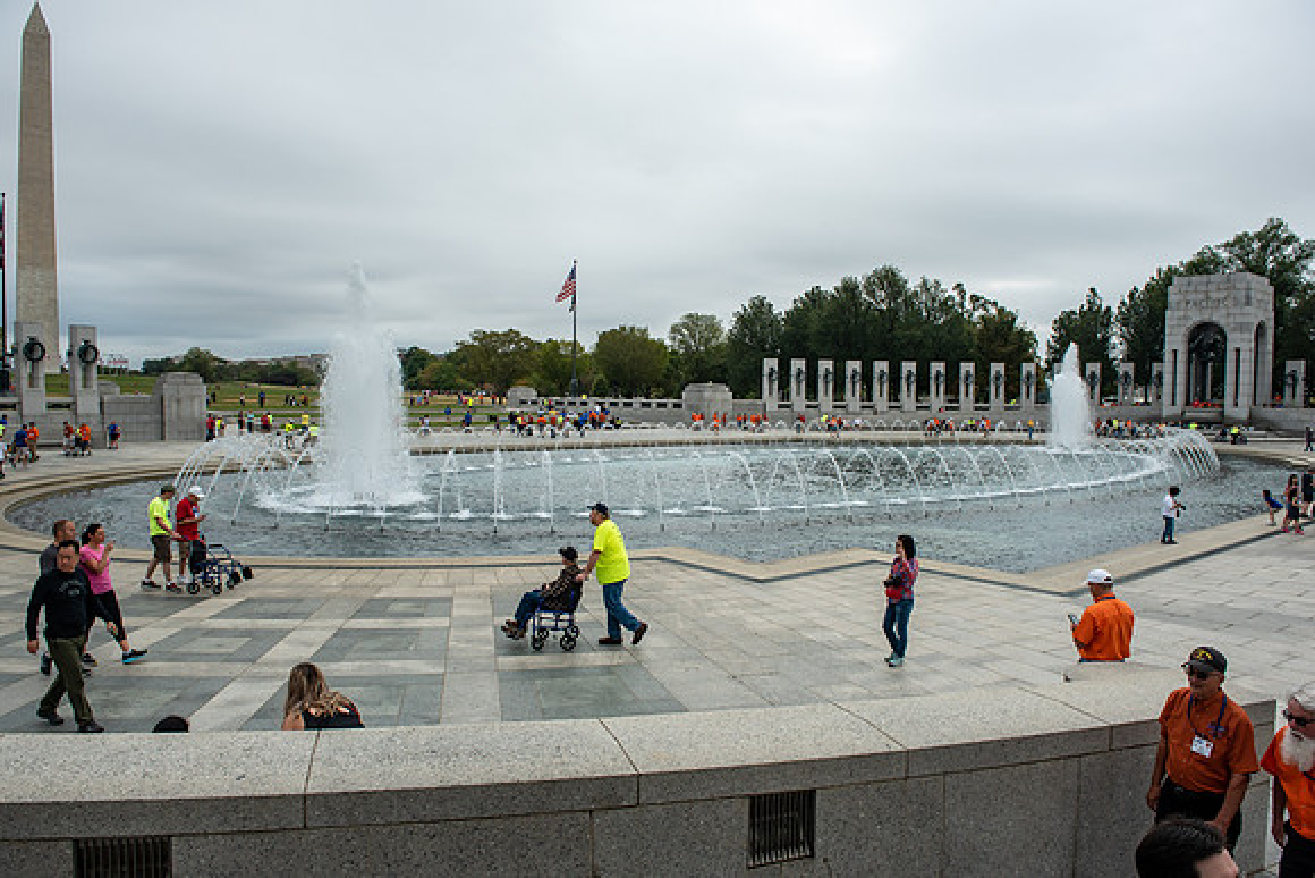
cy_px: 439
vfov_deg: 53.2
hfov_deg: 73.7
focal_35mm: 24
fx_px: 877
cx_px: 658
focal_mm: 24
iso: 200
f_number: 8
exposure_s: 1/500
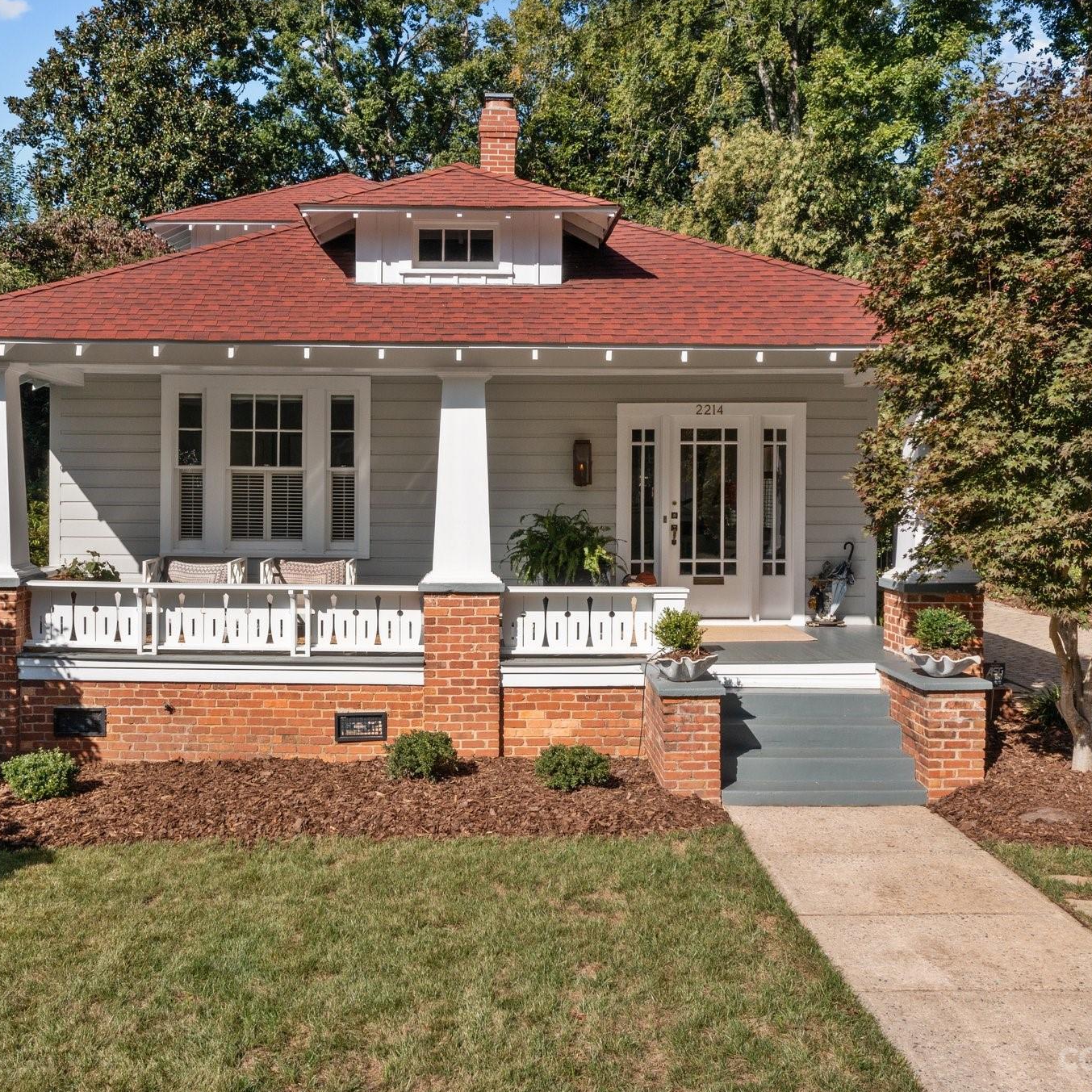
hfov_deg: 45.9
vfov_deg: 46.0
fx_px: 1285
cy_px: 548
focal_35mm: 36
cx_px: 471
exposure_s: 1/640
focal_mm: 10.26
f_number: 6.3
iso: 100
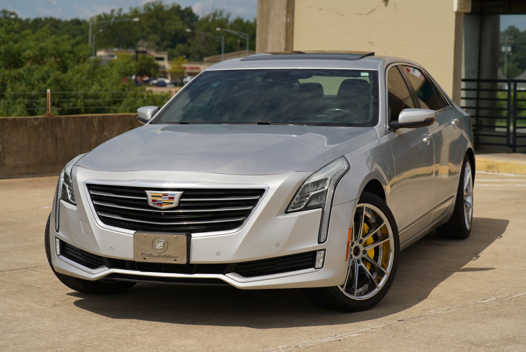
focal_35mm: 85
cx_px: 263
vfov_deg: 16.1
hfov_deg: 23.9
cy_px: 176
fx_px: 1243
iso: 100
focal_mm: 85
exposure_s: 1/1250
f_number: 4.5
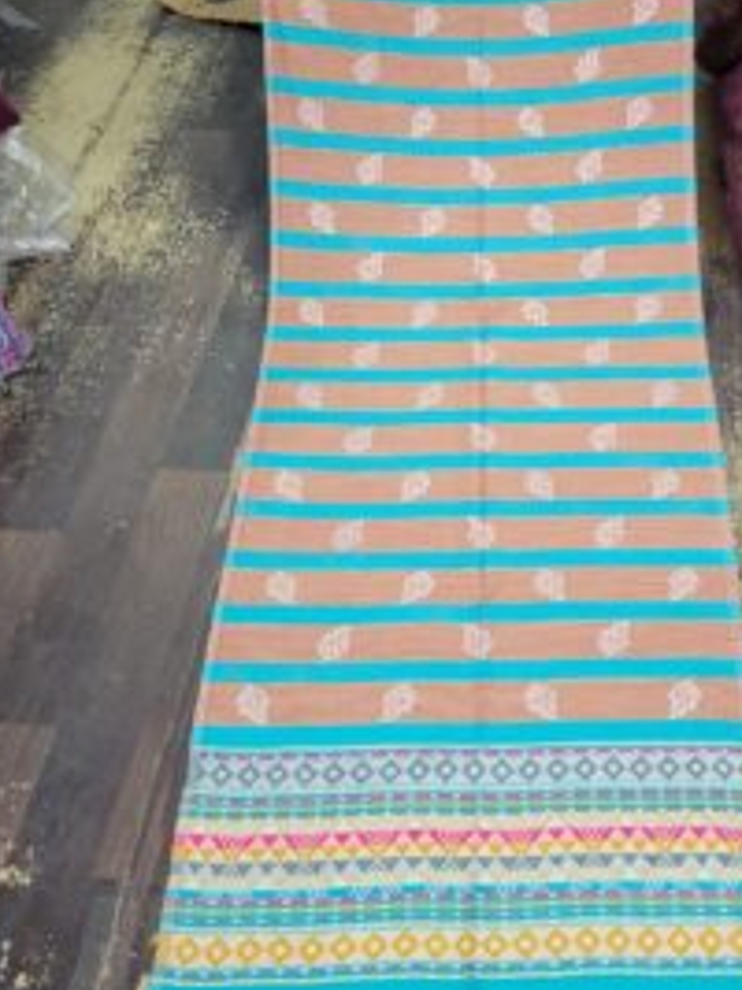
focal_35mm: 39
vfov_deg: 47.4
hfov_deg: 36.3
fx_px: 1116
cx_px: 512
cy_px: 363
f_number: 1.8
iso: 400
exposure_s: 1/50
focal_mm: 5.4
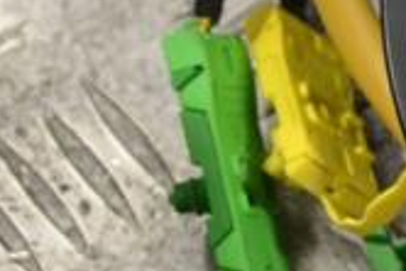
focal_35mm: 260
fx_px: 2935
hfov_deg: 7.8
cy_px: 0
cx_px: 631
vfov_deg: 5.3
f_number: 9
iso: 3200
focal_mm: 48
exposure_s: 1/320
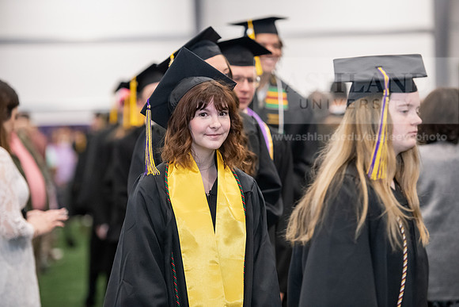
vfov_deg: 9.8
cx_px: 230
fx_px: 1785
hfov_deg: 14.7
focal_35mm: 140
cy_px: 154
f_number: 3.2
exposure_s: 1/200
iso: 3200
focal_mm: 140
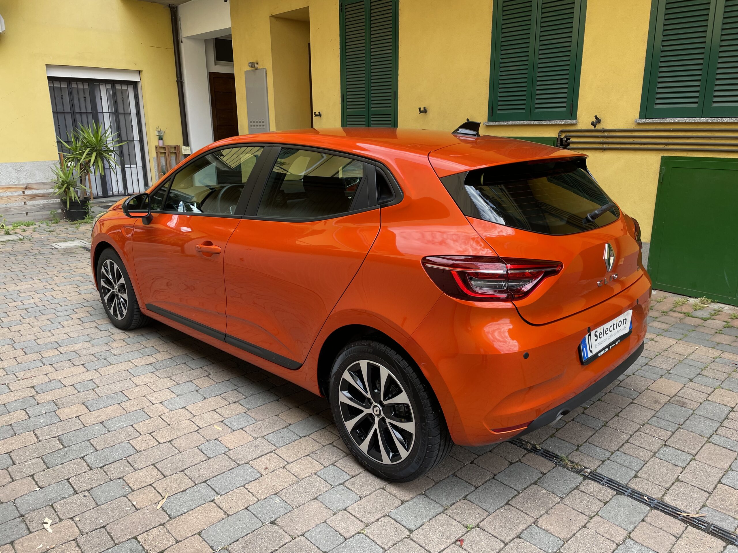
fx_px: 554
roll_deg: +0.1
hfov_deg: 67.3
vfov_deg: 53.1
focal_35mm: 26
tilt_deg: -15.3
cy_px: 276
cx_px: 369
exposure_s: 1/409
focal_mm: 4.2
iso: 32
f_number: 1.6
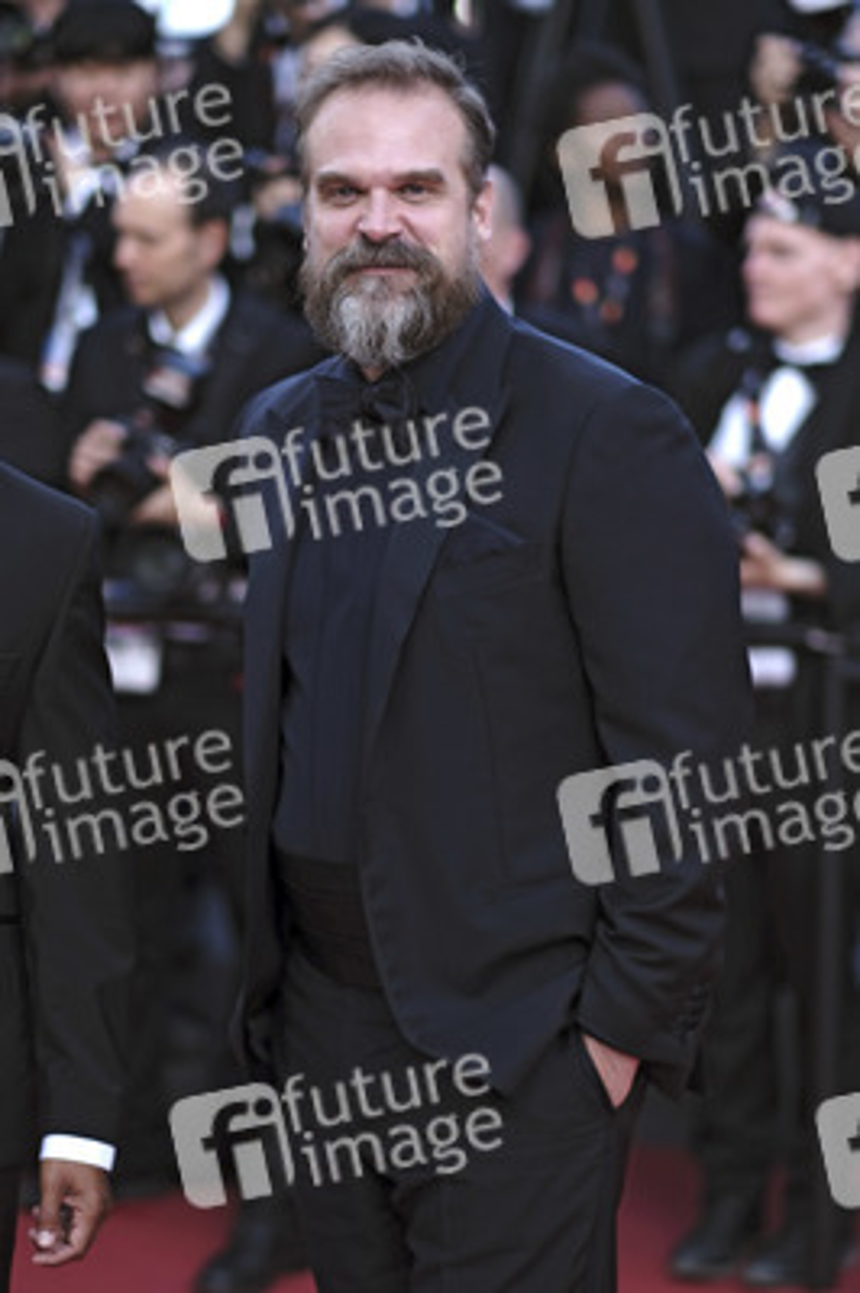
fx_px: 3015
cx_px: 430
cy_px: 646
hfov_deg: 16.2
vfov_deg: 24.2
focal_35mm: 84
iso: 80
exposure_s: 1/640
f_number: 1.2
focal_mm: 56
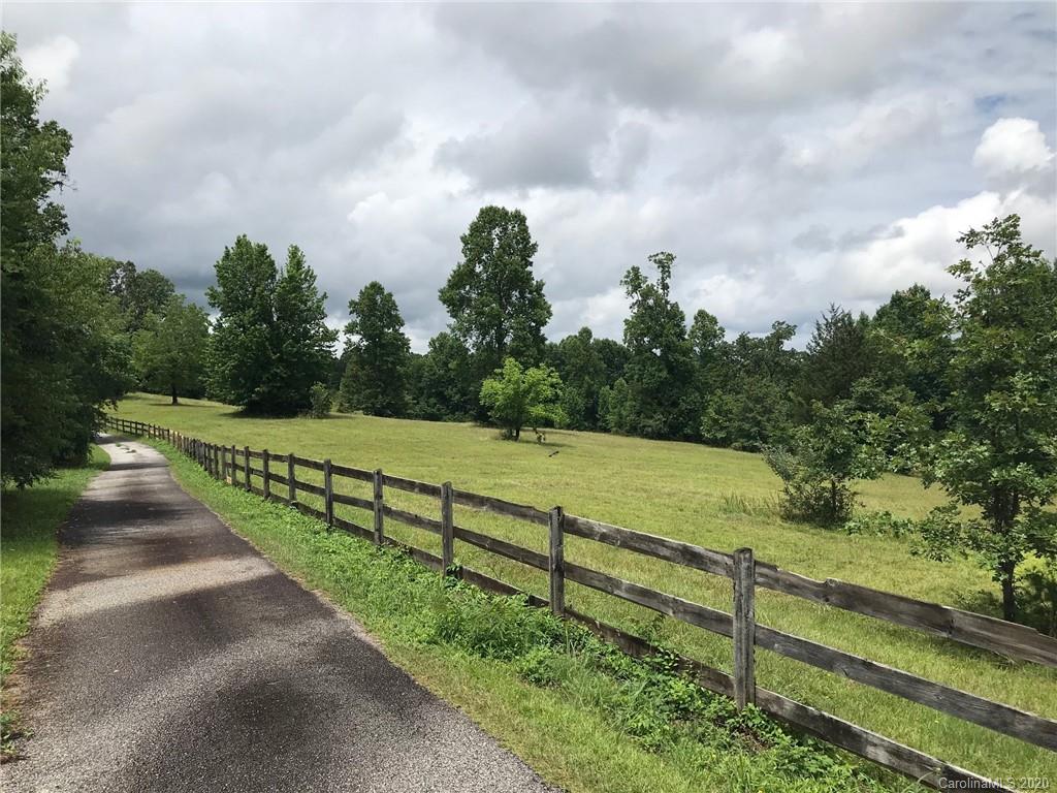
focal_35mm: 28
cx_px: 528
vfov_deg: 49.7
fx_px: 855
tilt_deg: -2.1
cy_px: 396
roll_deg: +1.9
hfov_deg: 63.4
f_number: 1.8
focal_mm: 3.99
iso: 20
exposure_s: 1/4566
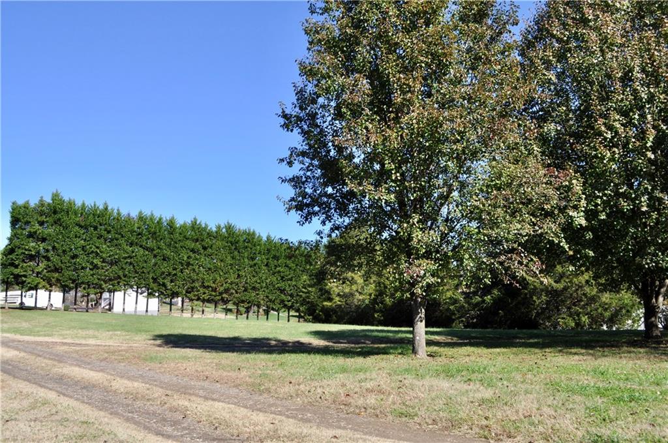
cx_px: 334
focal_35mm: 33
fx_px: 611
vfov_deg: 39.8
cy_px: 222
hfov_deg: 57.3
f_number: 9
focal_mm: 22
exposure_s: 1/320
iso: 200
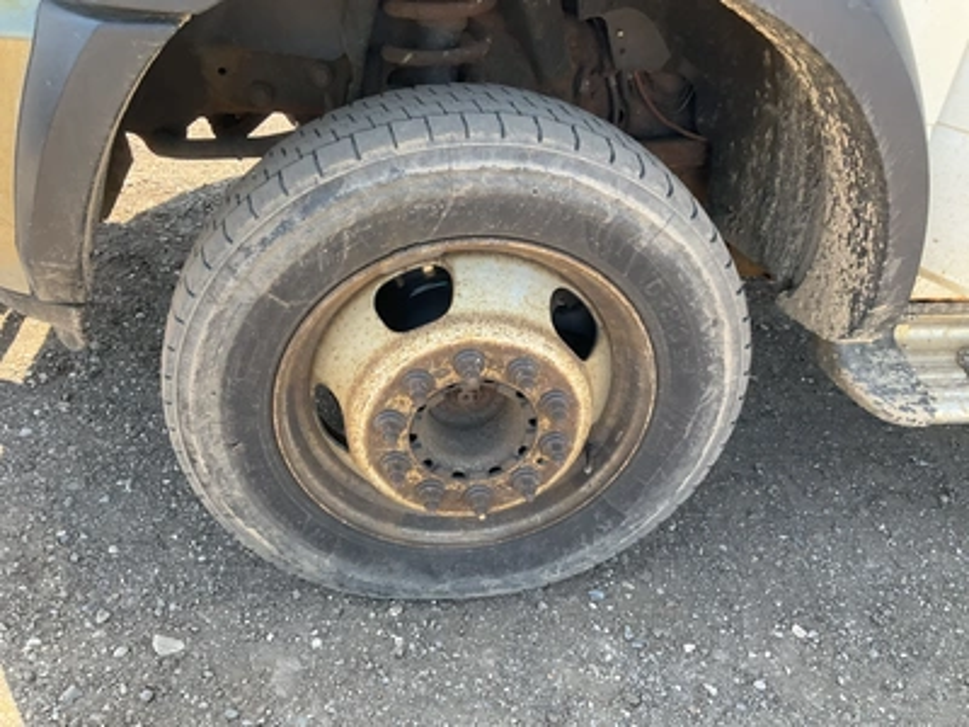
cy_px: 364
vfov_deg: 48.2
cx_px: 484
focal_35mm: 29
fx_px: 812
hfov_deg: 61.7
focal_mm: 3
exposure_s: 1/156
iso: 32
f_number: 1.8
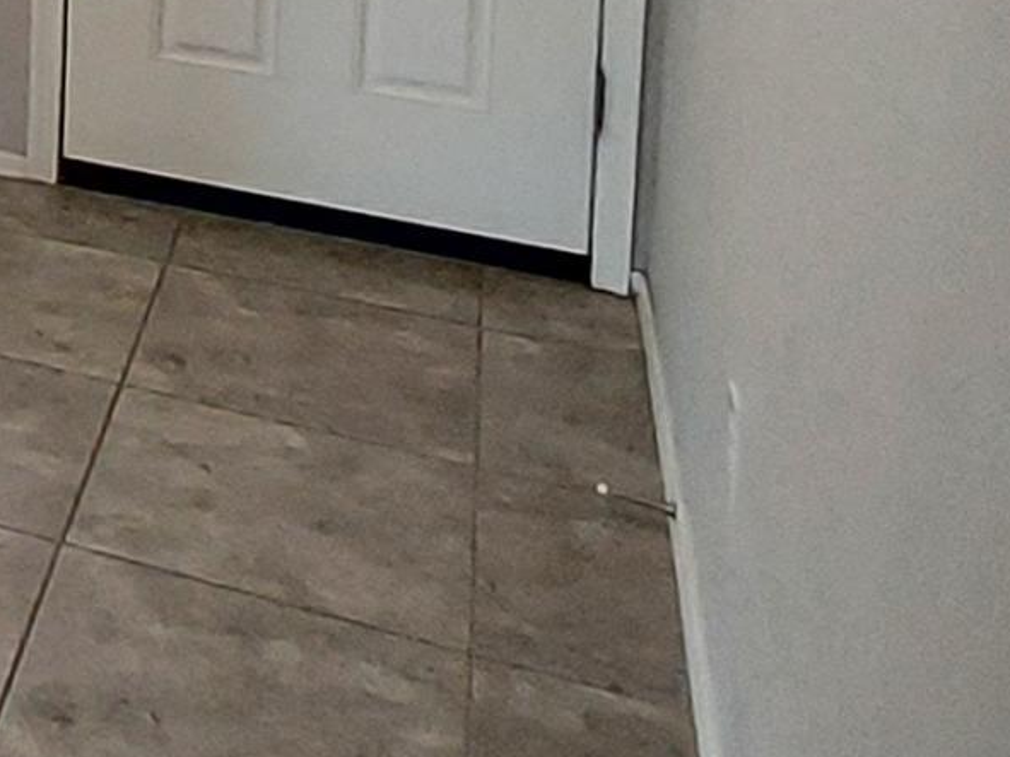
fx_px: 1925
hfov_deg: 22.9
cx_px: -571
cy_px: -506
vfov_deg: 18.5
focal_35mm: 66
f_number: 2.2
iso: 200
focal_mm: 1.42
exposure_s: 1/60
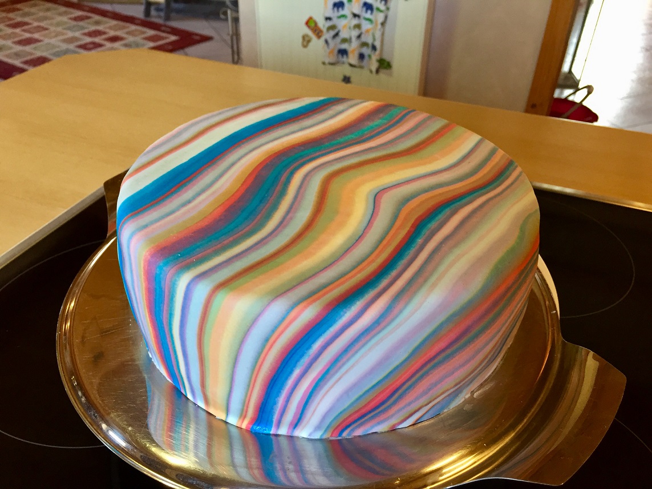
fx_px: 546
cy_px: 244
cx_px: 326
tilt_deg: -36.4
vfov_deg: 48.2
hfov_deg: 61.7
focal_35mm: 29
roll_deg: -0.9
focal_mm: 4.15
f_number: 2.2
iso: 125
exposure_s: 1/33
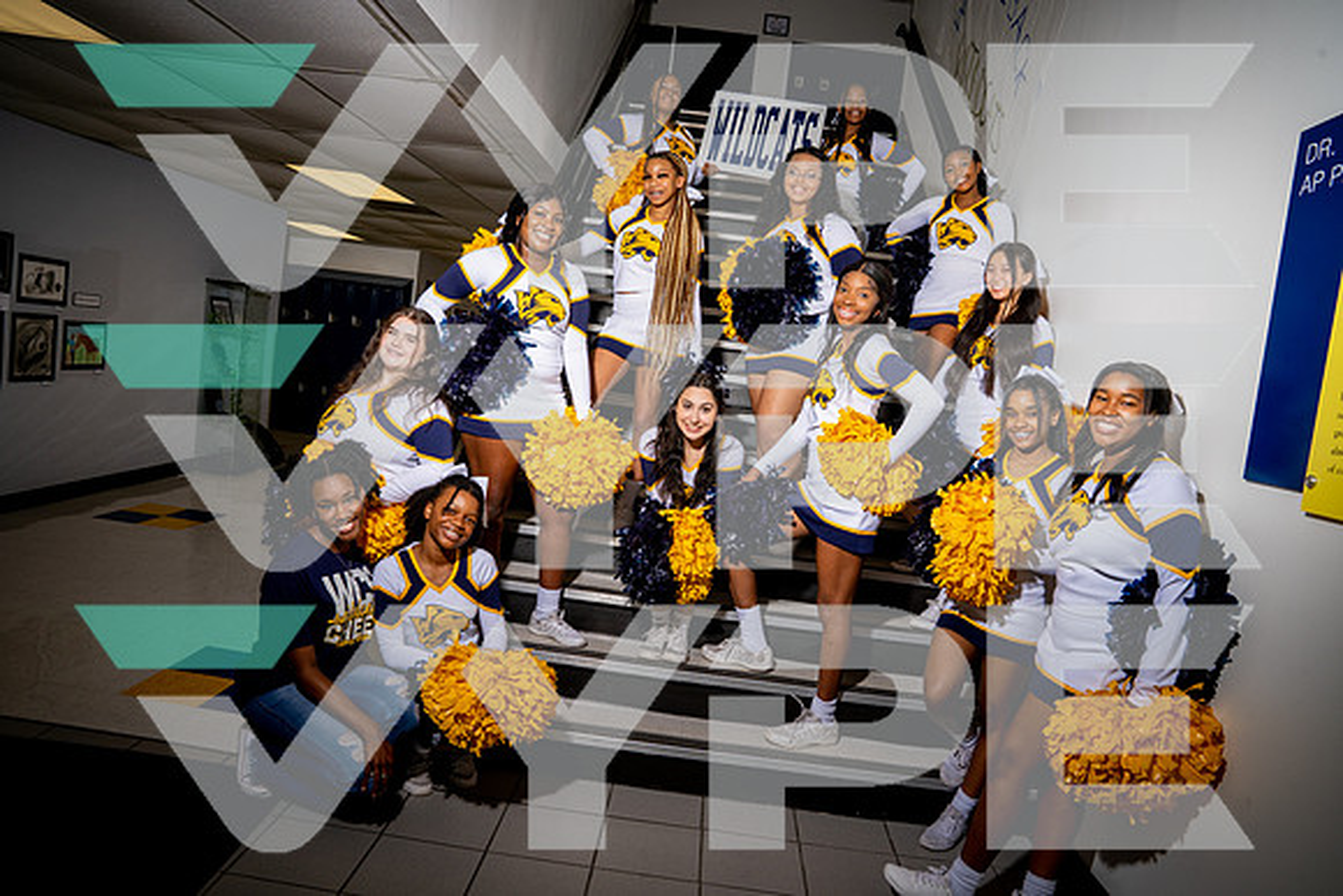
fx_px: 896
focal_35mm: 24
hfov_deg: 73.7
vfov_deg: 53.2
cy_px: 448
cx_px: 672
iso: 250
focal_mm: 24
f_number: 10
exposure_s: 1/250
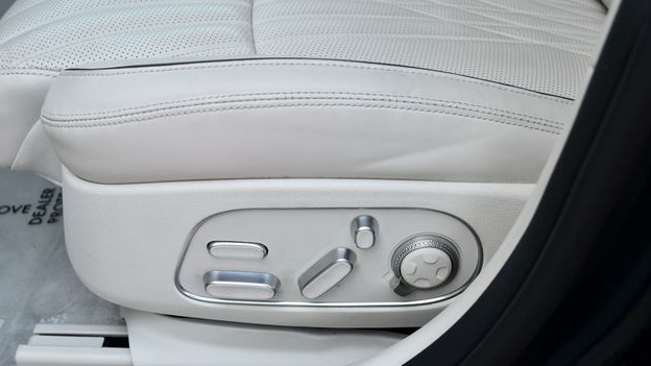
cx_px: 321
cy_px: 215
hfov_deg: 47.4
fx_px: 742
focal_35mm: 43
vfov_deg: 27.7
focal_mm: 20
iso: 400
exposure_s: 1/250
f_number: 4.5
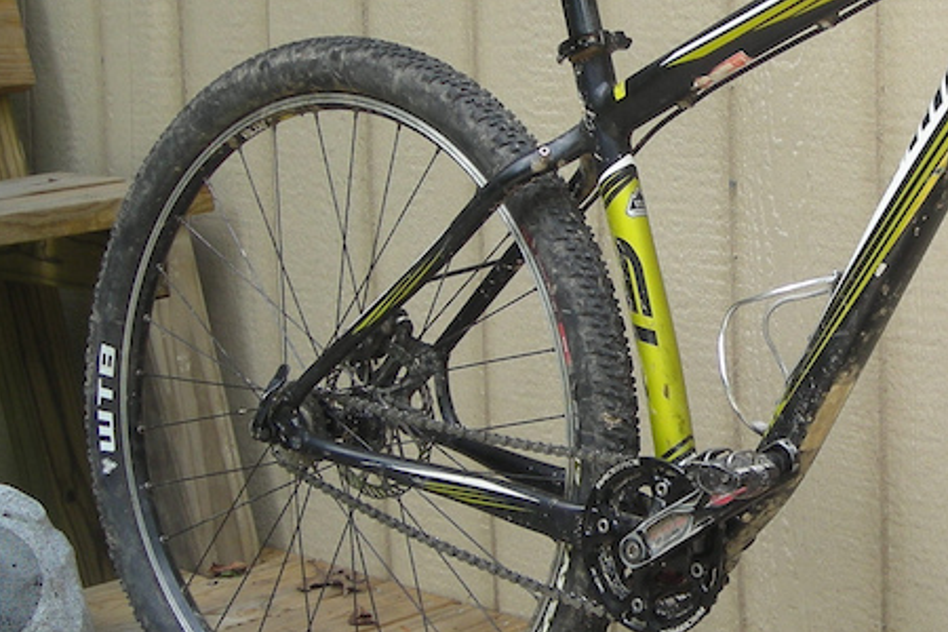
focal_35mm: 90
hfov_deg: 22.1
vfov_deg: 15.1
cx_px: 866
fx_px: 2370
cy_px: 187
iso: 50
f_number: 3.2
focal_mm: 6.3
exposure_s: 1/91.2
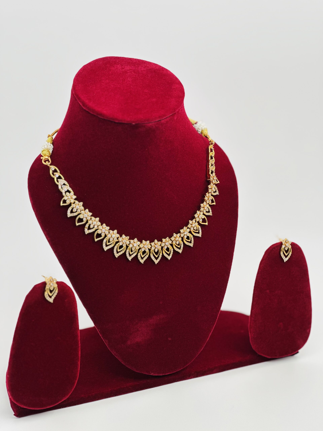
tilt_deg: -22.7
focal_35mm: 77
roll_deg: -3.1
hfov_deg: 19.1
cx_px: 162
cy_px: 216
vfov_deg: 25.3
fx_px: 958
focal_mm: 9
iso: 32
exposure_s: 1/100
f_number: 2.8
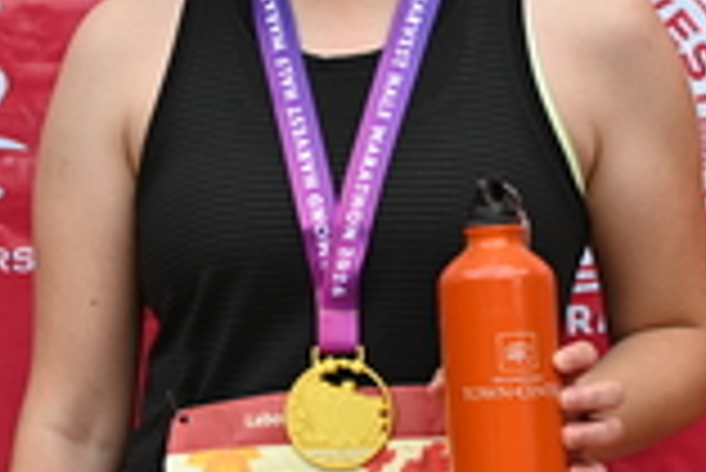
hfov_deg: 6.1
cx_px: 396
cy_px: 160
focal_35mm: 337
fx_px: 6615
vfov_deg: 4.1
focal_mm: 96
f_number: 6.3
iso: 200
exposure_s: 1/250
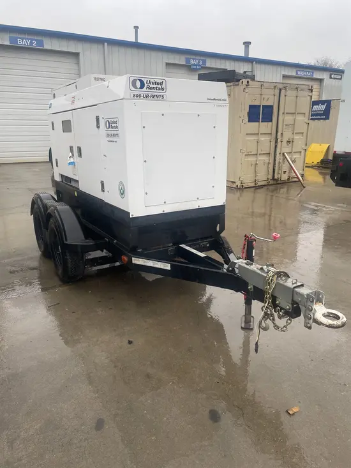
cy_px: 234
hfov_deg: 53.1
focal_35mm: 26
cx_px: 176
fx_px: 351
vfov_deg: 67.3
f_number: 1.6
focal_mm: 4.2
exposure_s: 1/256
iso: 32
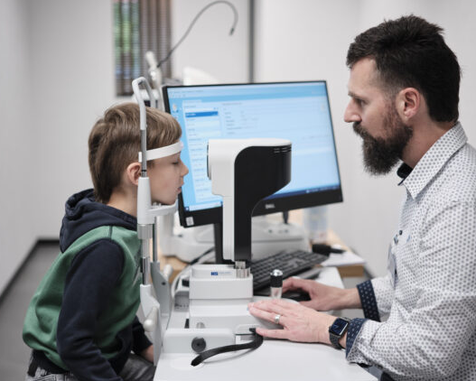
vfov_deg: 26.7
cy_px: 192
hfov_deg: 33.0
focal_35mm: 57
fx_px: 803
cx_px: 261
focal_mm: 33
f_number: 1.4
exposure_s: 1/210
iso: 250
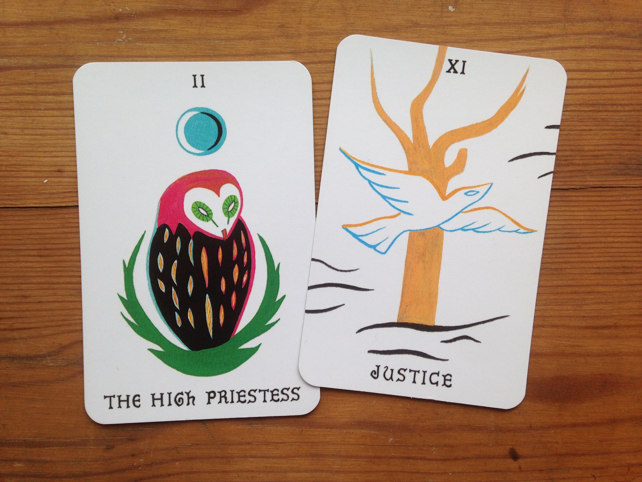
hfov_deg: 55.4
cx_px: 321
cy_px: 241
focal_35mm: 33
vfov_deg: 42.9
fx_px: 612
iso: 64
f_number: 2.4
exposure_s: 1/120
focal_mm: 4.12
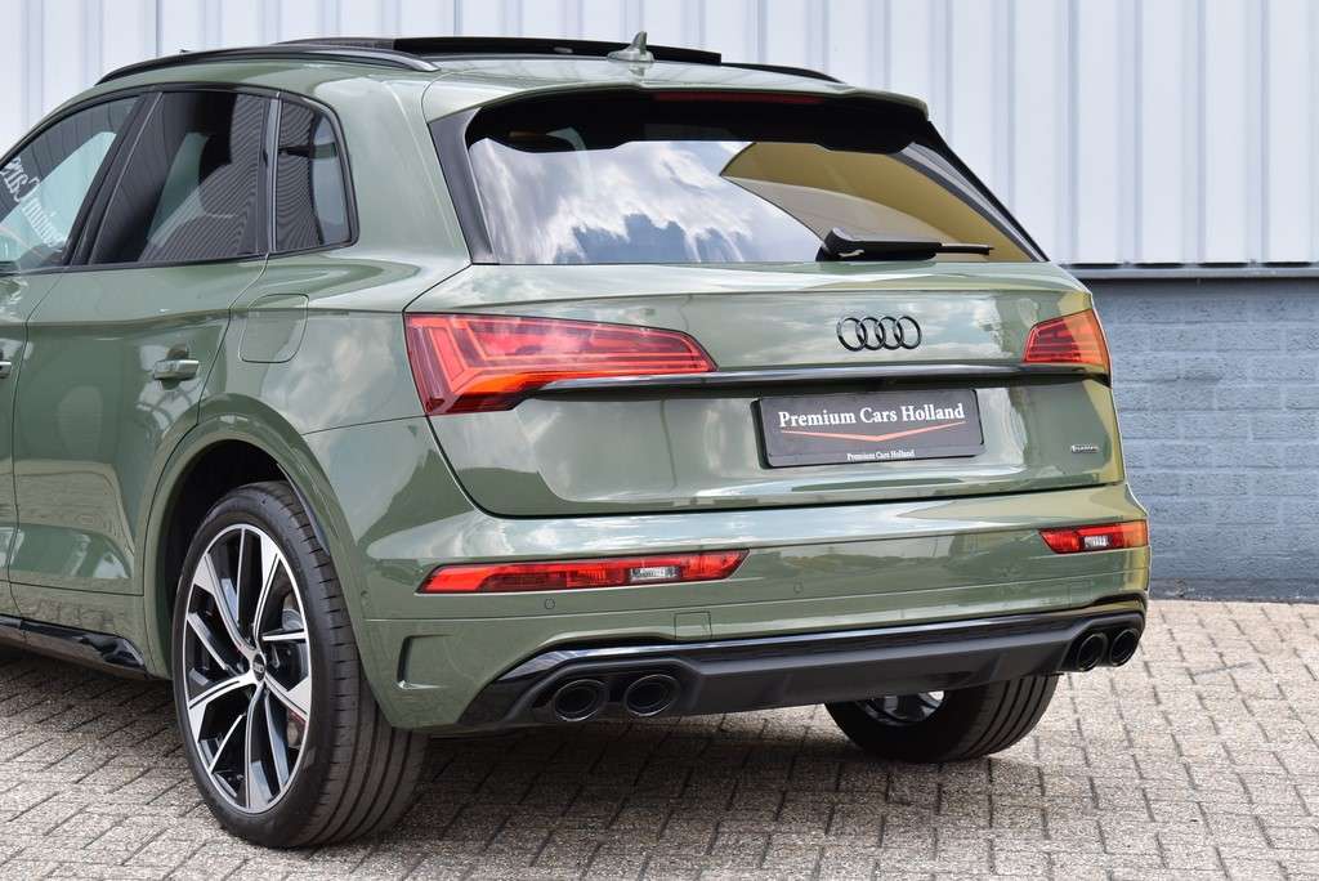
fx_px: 3024
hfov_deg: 24.6
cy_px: 440
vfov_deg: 16.6
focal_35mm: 82
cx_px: 660
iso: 360
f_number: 8
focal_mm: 55
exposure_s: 1/250
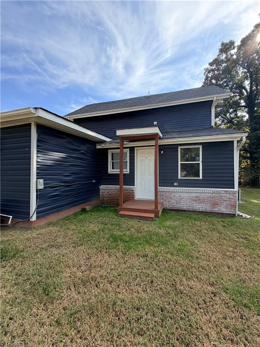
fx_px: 140
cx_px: 130
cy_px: 174
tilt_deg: +0.3
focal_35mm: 14
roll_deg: +0.3
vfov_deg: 102.1
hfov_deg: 85.7
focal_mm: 2.22
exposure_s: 1/770
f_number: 2.2
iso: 32
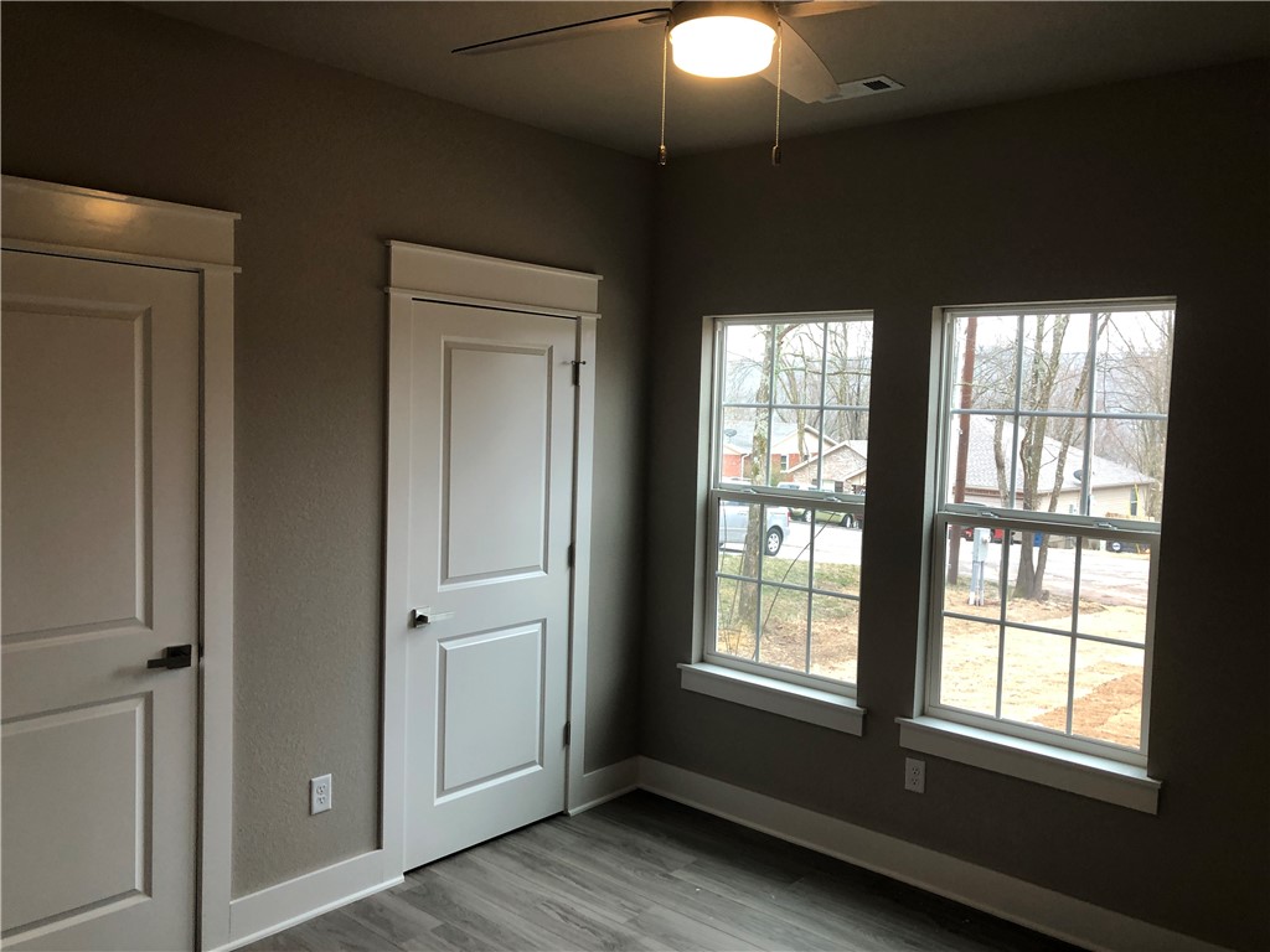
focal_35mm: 28
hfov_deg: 63.4
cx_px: 635
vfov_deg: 49.7
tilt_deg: -4.5
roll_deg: -1.6
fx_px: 1027
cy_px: 476
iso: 25
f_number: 1.8
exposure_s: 1/40
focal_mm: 4
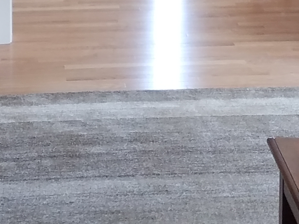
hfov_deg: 22.0
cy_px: -145
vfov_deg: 15.0
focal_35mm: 89
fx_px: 769
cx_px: 157
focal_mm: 4.2
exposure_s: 1/60
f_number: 1.7
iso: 80
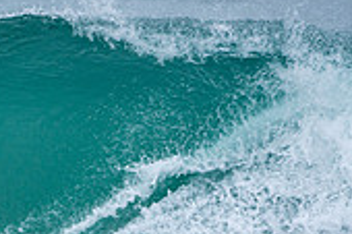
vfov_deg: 0.5
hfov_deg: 0.8
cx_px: -54
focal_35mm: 2566
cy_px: 256
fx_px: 25065
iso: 125
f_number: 5.6
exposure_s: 1/500
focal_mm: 500
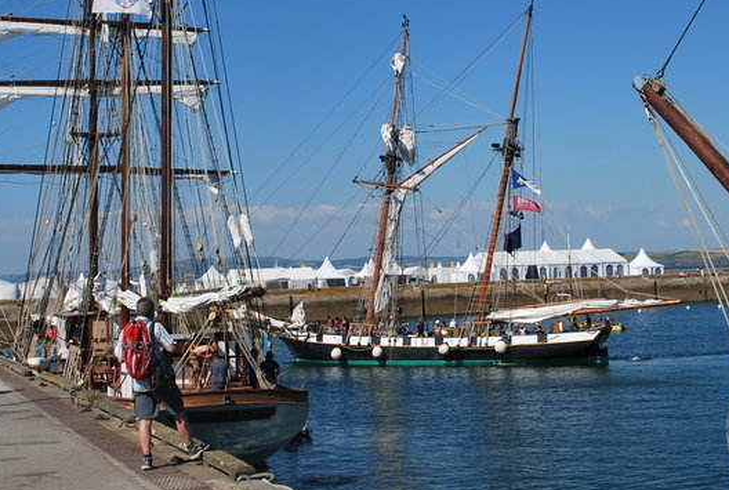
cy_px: 204
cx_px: 407
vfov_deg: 23.6
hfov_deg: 34.5
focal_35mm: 58
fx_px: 1171
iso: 100
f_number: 9
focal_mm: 29
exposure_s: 1/320
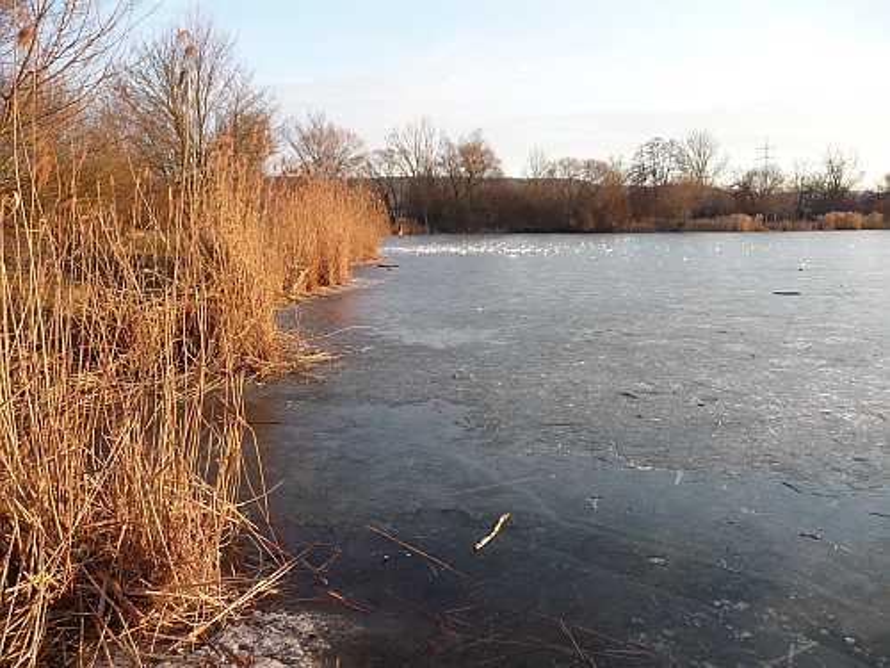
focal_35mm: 28
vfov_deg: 49.7
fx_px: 720
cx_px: 445
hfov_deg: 63.4
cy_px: 334
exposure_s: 1/200
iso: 100
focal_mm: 4.7
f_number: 3.3
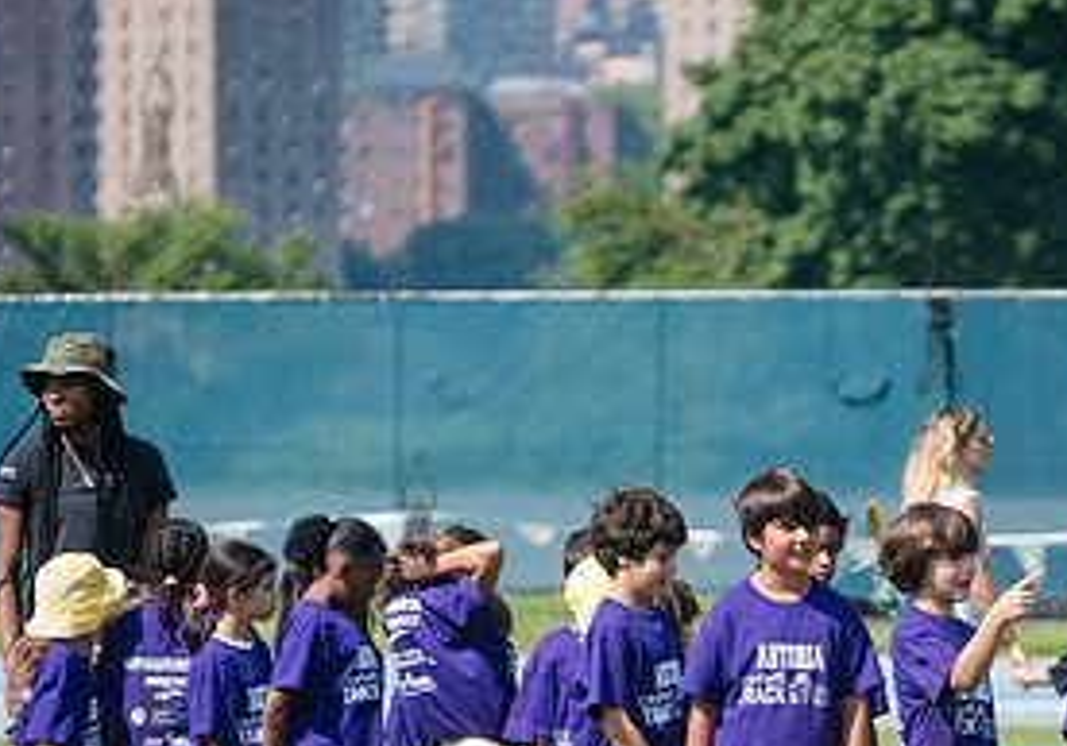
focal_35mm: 493
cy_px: 815
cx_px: 1145
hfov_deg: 4.1
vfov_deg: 2.9
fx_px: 14834
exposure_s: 1/1600
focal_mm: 200
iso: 400
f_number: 5
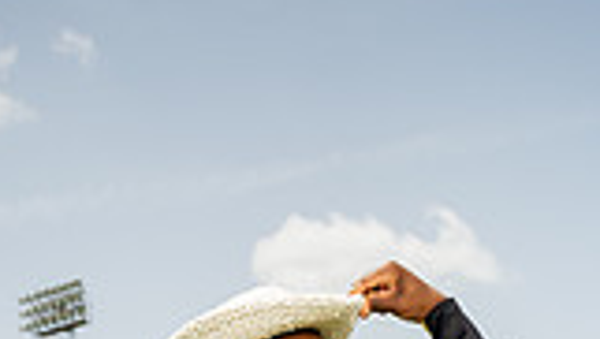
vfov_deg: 9.6
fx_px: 1816
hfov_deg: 18.7
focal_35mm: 114
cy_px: 782
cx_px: 399
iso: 50
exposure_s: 1/250
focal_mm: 39
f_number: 6.3
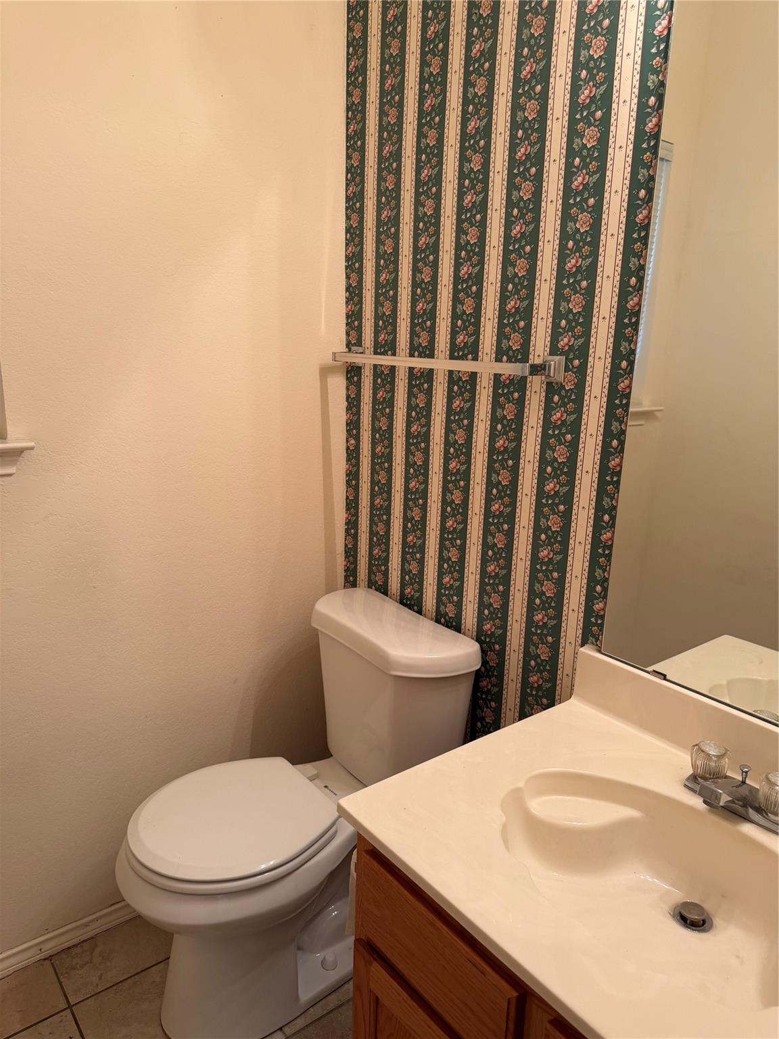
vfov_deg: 71.6
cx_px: 390
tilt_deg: -15.4
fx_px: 720
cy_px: 520
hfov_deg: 56.8
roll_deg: -1.1
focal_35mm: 24
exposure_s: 1/60
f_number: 1.78
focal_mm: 6.76
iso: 125
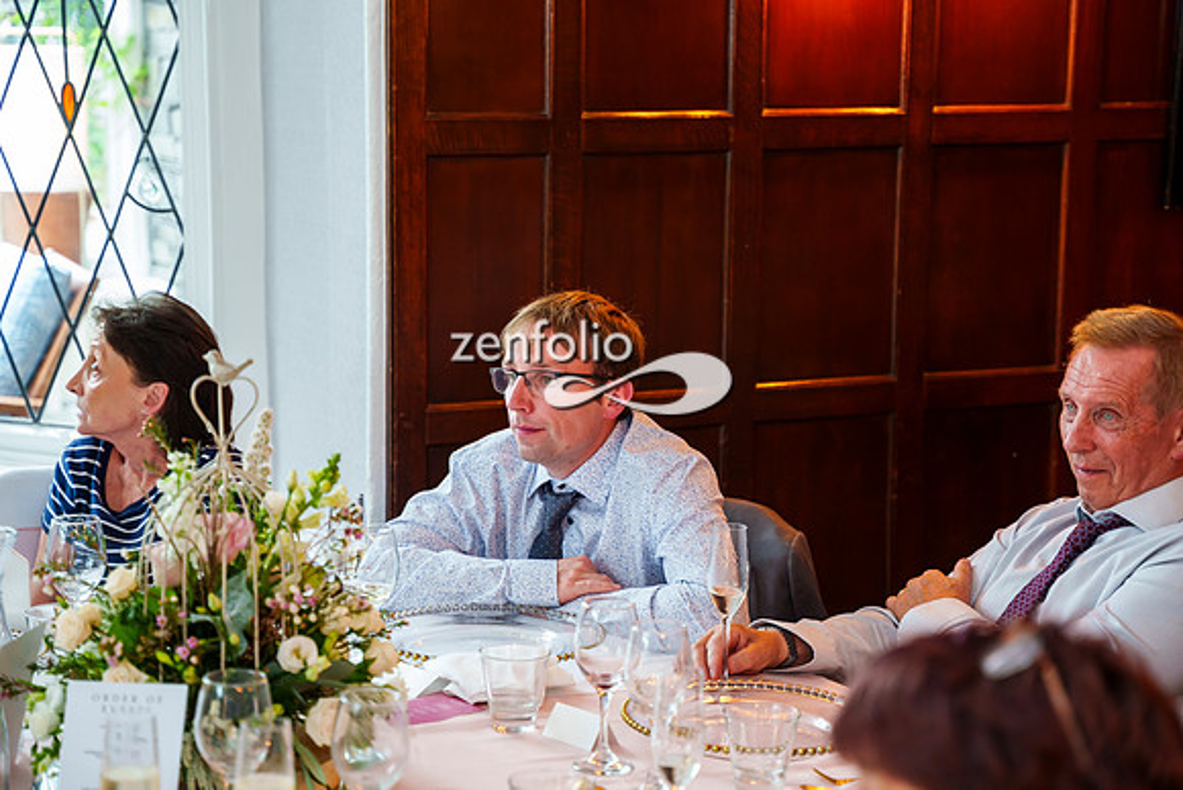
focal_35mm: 77
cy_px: 371
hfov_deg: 26.3
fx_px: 2535
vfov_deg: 17.7
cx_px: 569
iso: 1600
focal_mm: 72
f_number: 3.5
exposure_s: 1/80
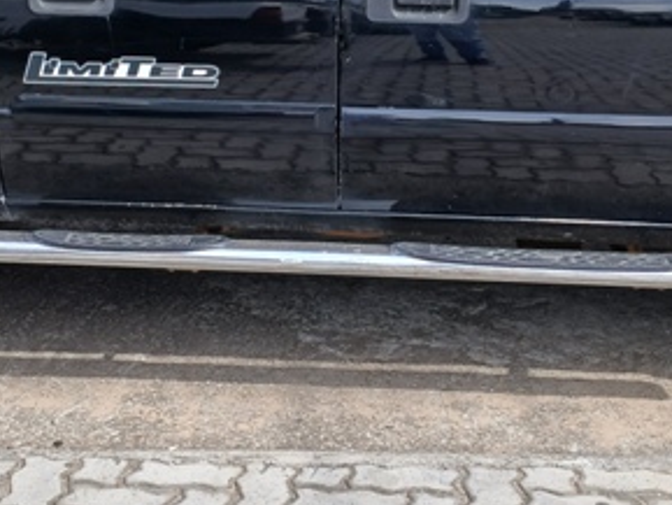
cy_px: 133
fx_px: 1398
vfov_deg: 20.3
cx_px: 293
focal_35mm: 72
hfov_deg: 27.0
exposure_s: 1/258
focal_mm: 3.98
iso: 20
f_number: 1.8
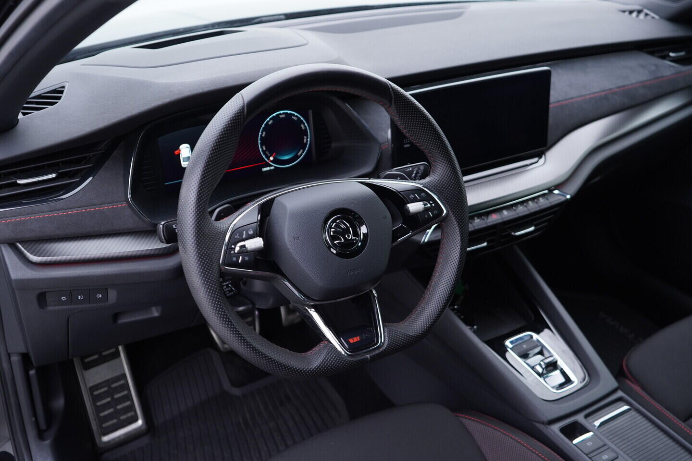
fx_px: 692
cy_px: 230
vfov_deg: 36.9
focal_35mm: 36
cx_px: 346
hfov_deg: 53.1
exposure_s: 1/40
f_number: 2.8
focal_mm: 24
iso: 200
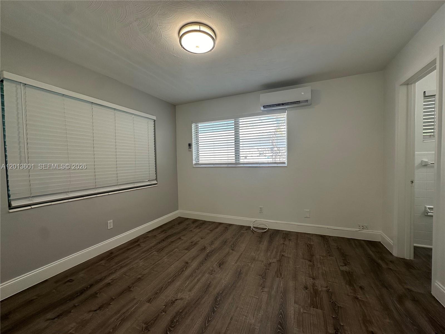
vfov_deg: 85.7
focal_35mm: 14
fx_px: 180
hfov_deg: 102.1
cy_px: 167
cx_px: 222
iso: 64
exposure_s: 1/120
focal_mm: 2.22
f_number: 2.2
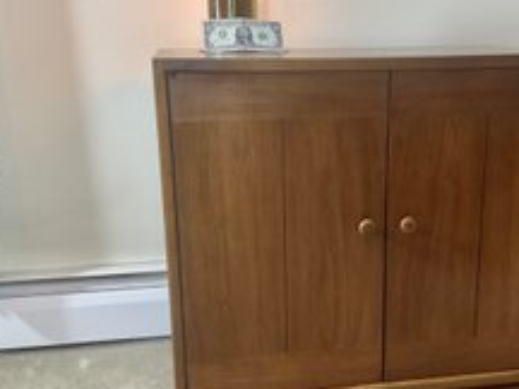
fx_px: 690
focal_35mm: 46
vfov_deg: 31.5
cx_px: 318
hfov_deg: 41.0
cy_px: 215
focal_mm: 3
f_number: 1.8
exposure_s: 1/50
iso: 64
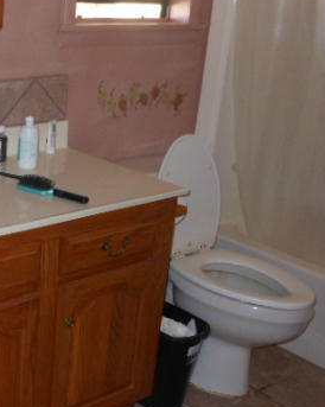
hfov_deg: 26.9
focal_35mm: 51
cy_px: 193
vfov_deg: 36.7
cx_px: -45
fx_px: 614
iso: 200
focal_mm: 5
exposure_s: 1/25
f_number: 3.7
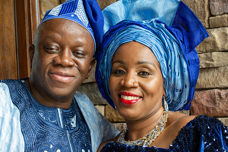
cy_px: 76
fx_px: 443
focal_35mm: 70
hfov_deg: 28.8
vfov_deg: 19.5
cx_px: 114
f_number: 10
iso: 1250
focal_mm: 70
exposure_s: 1/160
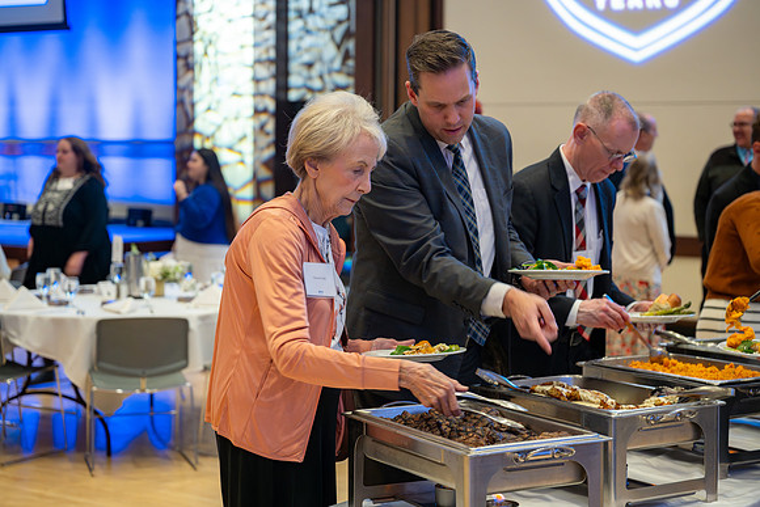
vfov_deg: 19.5
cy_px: 254
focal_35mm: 70
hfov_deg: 28.8
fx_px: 1478
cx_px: 380
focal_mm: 70
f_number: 3.5
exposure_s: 1/60
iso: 640
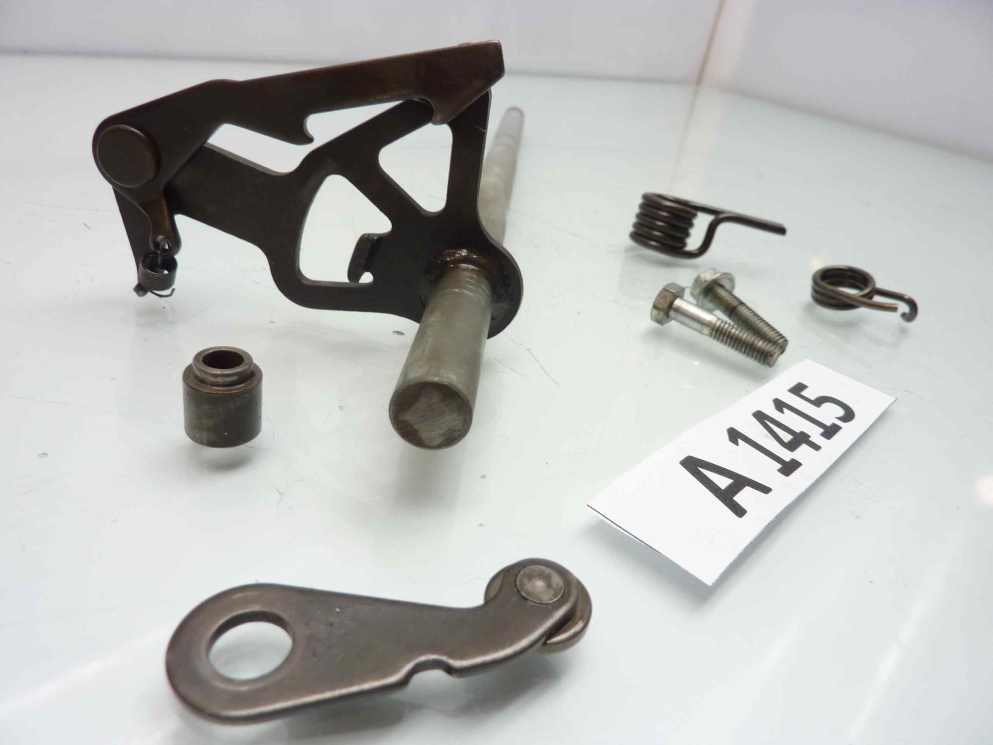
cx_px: 496
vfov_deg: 54.9
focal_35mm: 25
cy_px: 372
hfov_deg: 69.4
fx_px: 717
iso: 80
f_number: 3.3
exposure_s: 1/13
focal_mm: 4.1
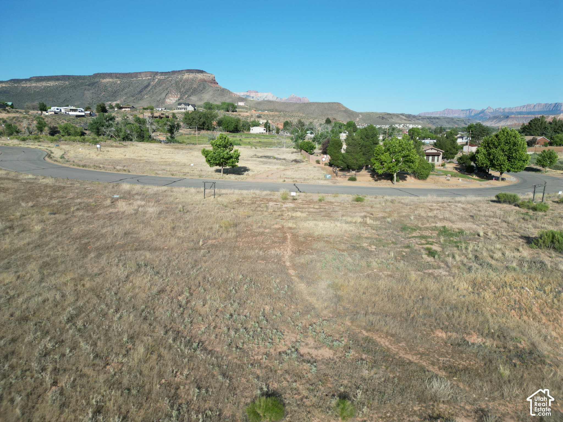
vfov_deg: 56.8
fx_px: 390
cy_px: 211
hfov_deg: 71.6
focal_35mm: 24
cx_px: 282
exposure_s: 1/2500
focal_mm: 6.72
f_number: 1.7
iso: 110
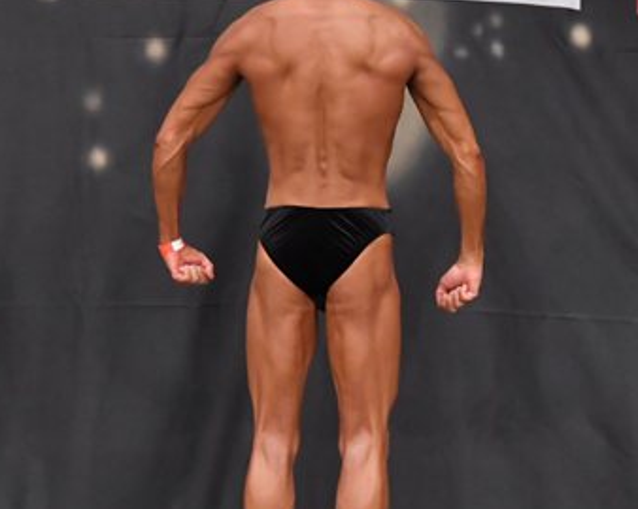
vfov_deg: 3.3
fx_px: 8813
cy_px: 298
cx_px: 586
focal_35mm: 467
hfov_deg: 4.1
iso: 5000
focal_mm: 145
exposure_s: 1/400
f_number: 5.6
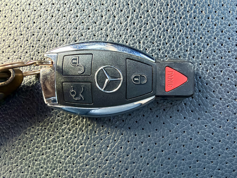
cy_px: 89
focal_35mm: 27
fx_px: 185
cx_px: 118
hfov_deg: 65.3
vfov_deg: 51.4
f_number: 2.2
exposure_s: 1/86
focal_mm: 2.22
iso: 320
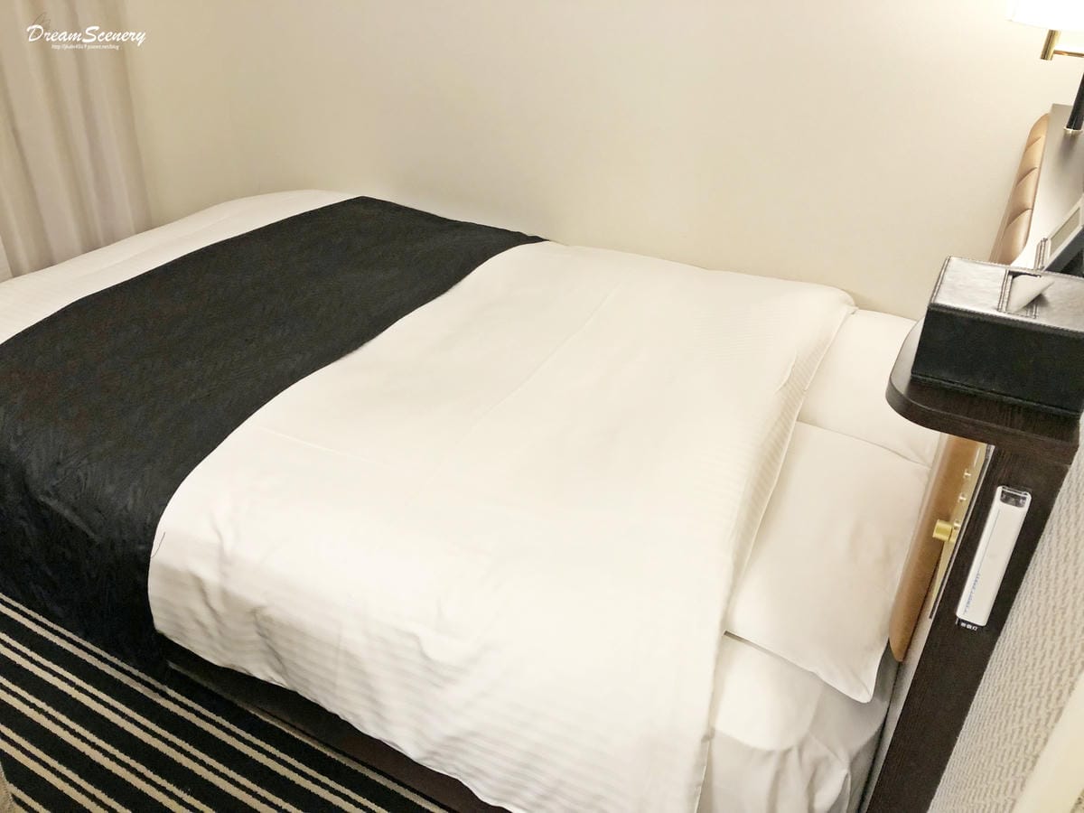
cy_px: 406
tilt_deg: -30.9
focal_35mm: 28
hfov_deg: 63.4
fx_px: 877
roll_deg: -2.0
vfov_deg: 49.7
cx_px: 542
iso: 50
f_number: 1.8
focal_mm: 3.99
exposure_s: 1/17
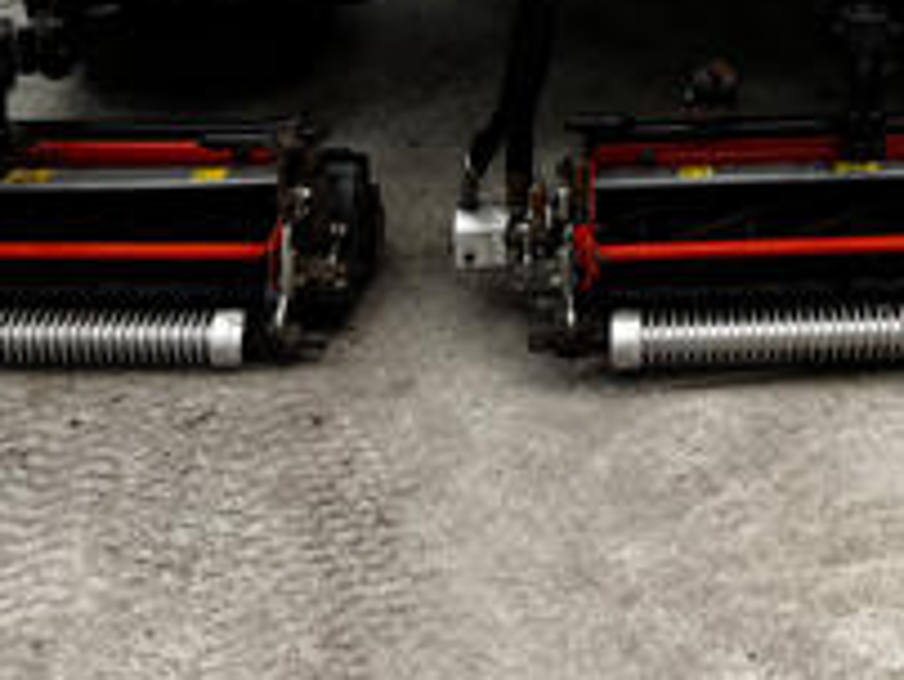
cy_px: -586
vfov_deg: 13.7
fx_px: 2484
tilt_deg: -11.8
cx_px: 779
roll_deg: -0.5
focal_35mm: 95
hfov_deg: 20.3
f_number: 1.78
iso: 64
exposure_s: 1/120
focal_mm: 6.76
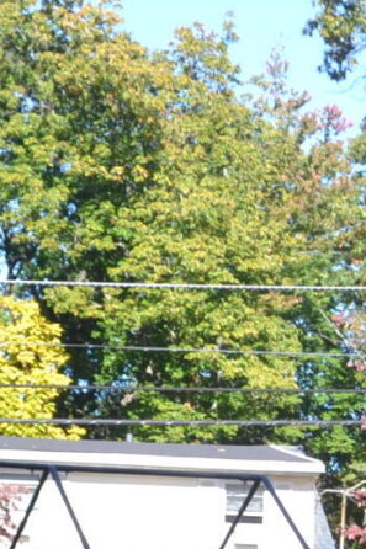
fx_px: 2365
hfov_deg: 8.7
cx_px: 534
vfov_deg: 13.2
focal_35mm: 155
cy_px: 484
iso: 100
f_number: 6.3
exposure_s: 1/160
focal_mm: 18
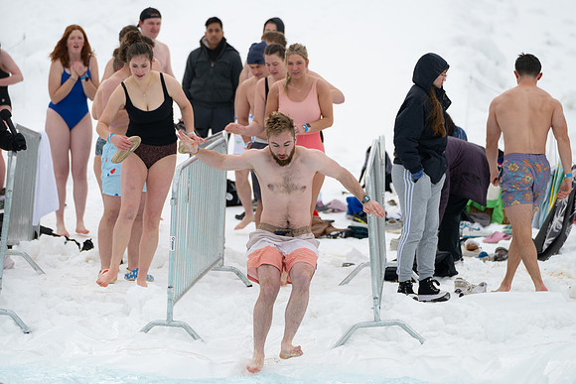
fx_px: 2841
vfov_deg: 7.7
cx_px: 287
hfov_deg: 11.6
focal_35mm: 178
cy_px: 199
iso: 64
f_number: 3.2
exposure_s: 1/800
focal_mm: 135
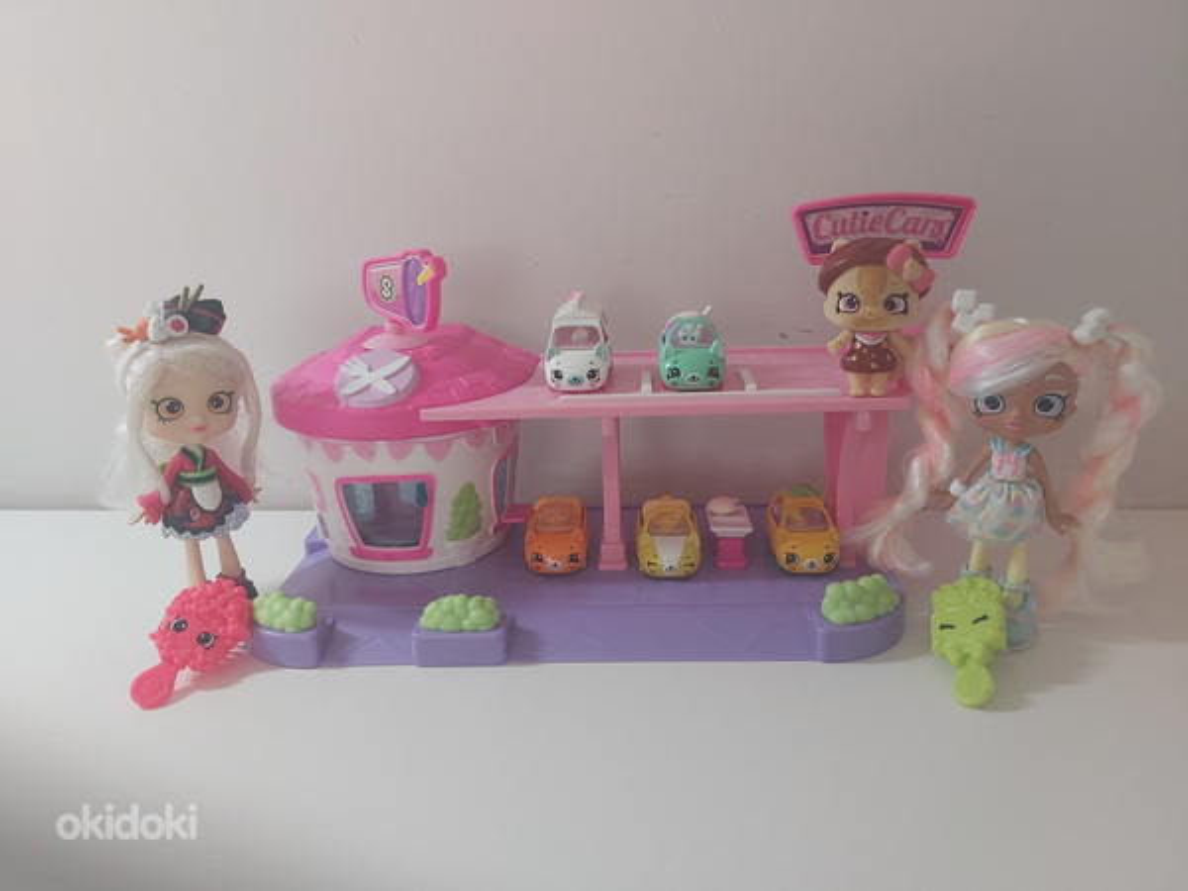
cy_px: 446
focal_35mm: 26
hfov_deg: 67.3
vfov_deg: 53.1
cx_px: 594
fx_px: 892
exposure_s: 1/100
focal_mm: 3.92
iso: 100
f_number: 1.7
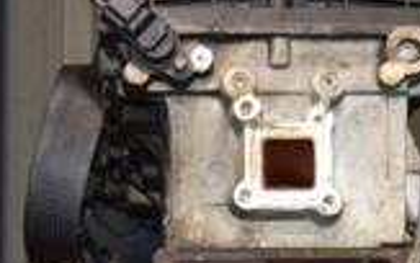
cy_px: 423
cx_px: 222
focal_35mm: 141
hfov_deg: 14.8
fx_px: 1613
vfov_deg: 9.0
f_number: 5
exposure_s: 1/60
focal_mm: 25
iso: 800
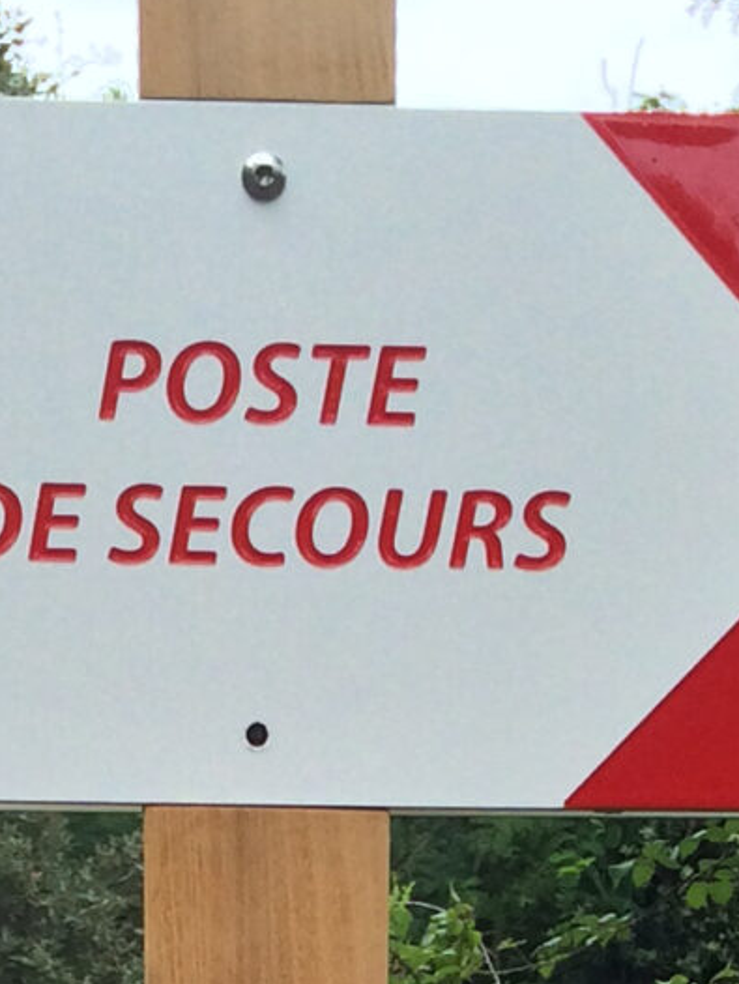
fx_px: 4152
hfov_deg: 10.2
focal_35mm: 146
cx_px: 326
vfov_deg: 11.5
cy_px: 2249
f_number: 2.2
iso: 32
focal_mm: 4.12
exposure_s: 1/500
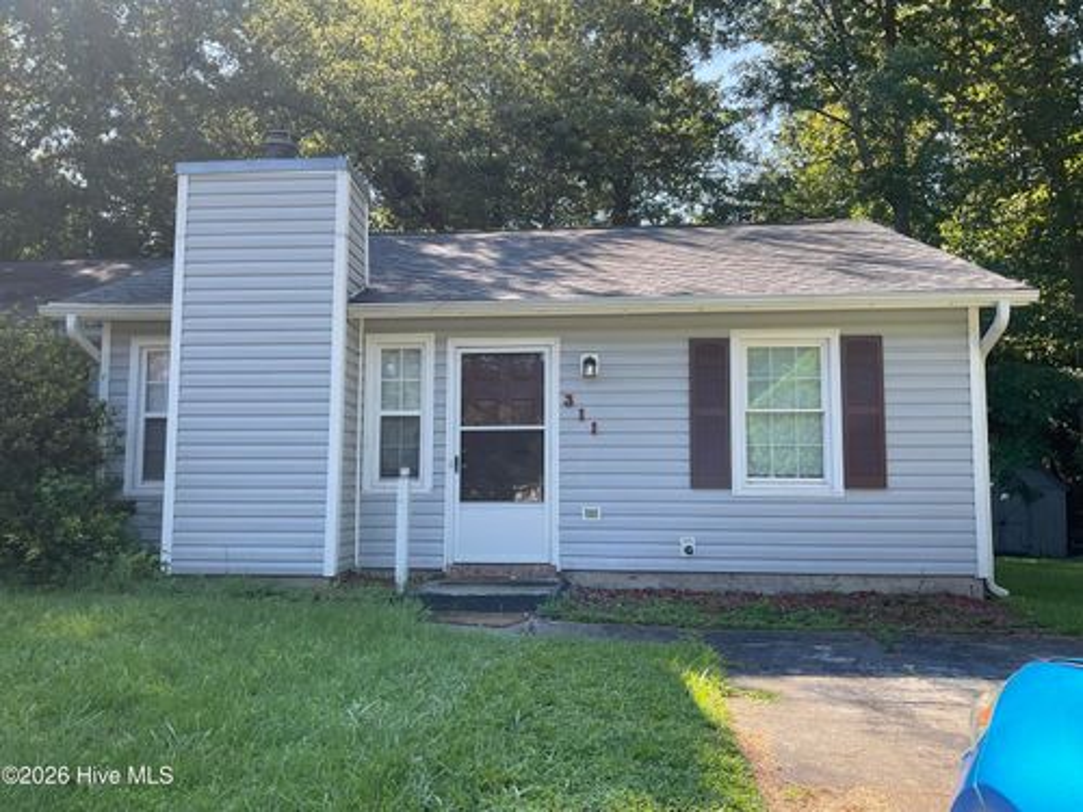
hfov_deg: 61.7
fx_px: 907
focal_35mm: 29
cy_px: 406
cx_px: 542
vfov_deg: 48.2
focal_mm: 3
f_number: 1.8
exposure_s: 1/324
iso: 16
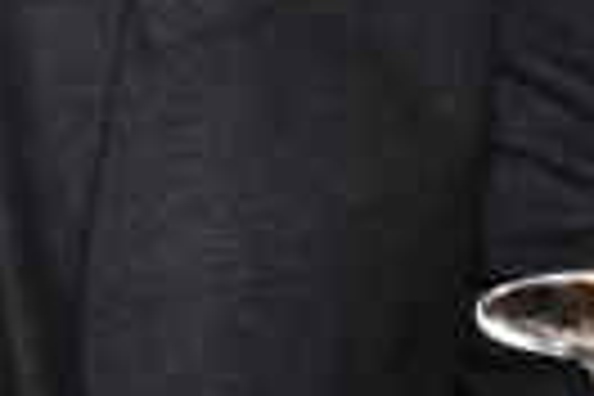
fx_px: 7276
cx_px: -302
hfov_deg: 4.6
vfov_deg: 3.1
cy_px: -358
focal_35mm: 441
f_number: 8
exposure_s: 1/90
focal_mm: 38
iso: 1100
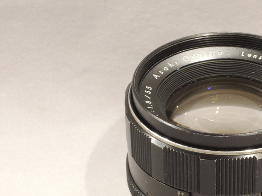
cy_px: 150
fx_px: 1166
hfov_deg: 12.7
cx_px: 231
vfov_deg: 9.6
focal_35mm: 154
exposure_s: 1/25
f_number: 7.5
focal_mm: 13.8
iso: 450
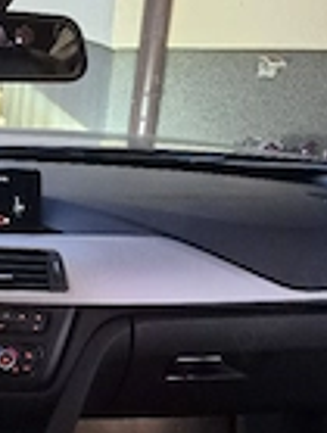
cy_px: 315
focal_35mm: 66
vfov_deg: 29.0
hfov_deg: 20.5
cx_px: -93
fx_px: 827
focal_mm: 5.4
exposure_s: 1/33
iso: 1600
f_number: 1.8
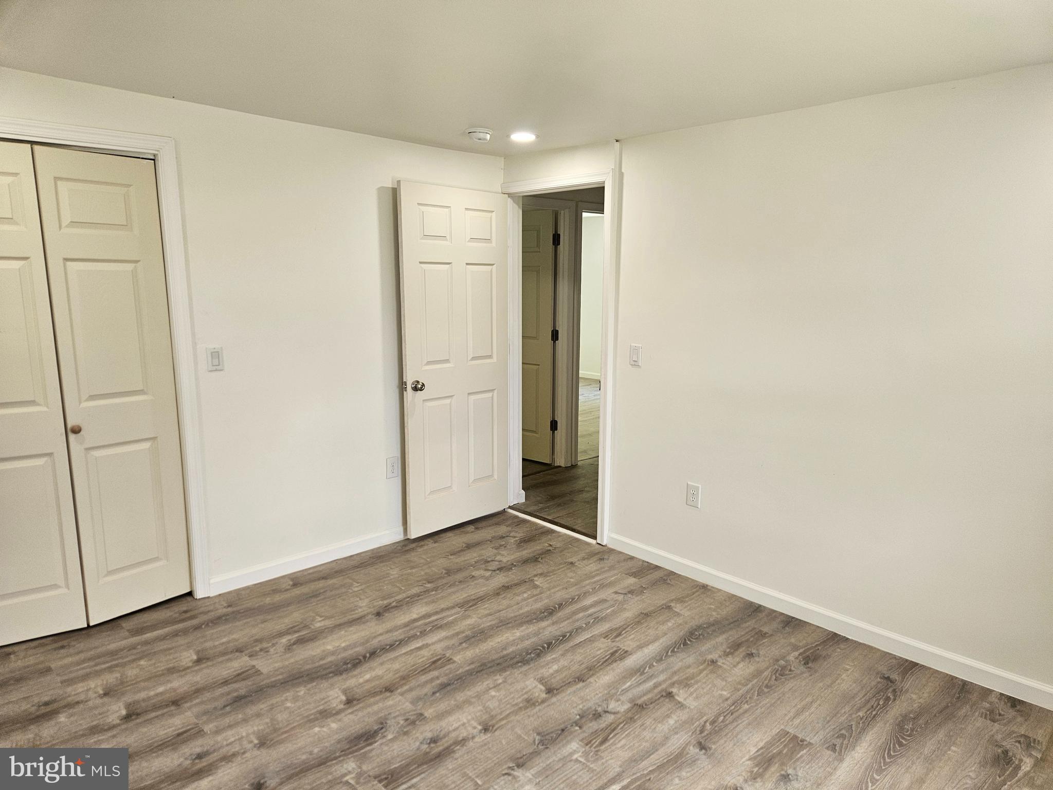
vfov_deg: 58.9
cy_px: 395
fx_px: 700
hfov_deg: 73.9
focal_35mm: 23
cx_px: 526
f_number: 1.8
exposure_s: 1/120
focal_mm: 5.4
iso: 80
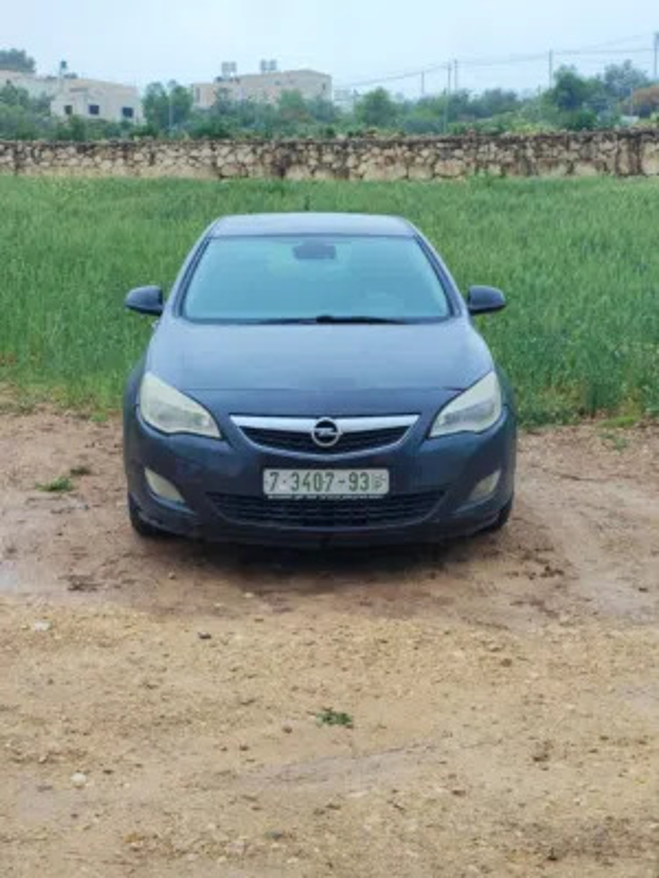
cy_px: 439
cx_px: 330
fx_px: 635
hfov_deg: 54.9
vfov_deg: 69.4
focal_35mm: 25
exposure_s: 1/125
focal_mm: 5.96
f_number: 1.75
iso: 50
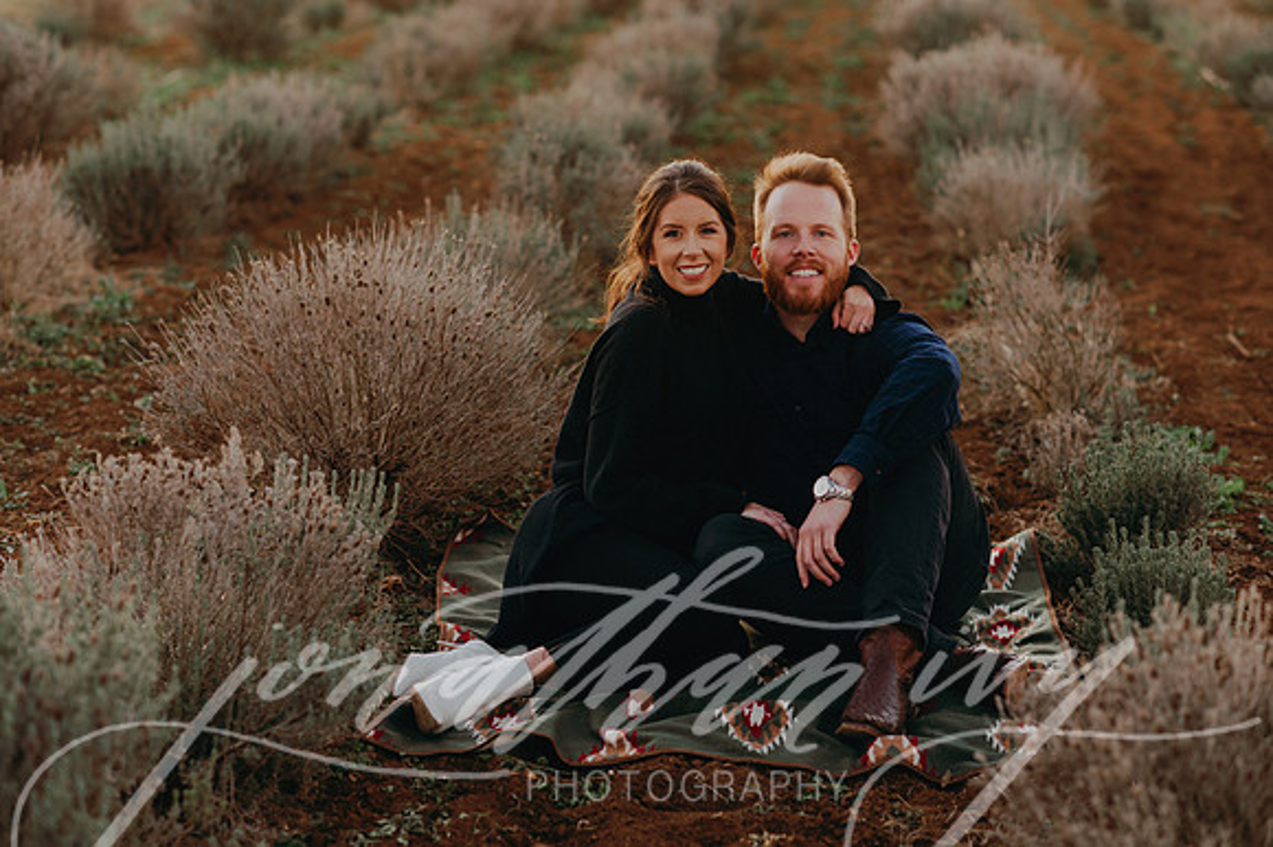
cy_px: 424
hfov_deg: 23.9
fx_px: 3004
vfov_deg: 16.1
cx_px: 636
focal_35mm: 85
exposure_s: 1/125
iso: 200
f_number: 2.8
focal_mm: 85
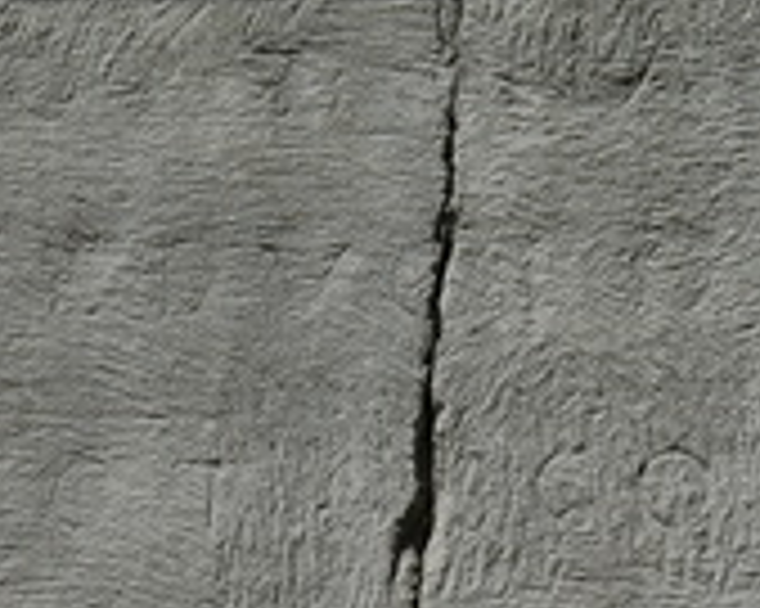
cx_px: 432
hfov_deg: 7.1
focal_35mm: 274
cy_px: 473
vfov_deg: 5.6
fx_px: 6164
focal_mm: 75
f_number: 13
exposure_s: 1/640
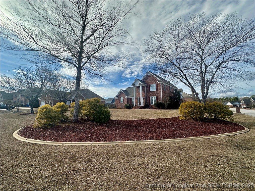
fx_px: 103
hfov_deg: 102.1
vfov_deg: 85.7
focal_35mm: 14
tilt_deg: +6.3
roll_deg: -0.7
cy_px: 96
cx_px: 128
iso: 40
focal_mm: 2.22
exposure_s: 1/2747
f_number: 2.2
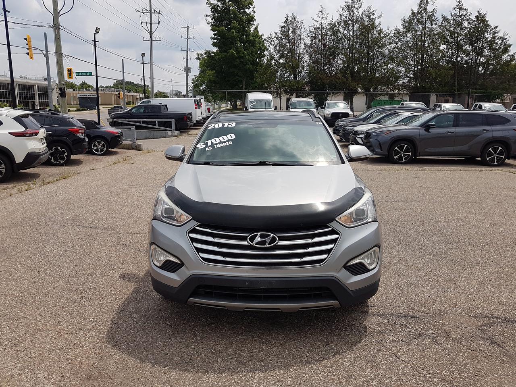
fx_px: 388
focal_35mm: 26
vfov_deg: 53.1
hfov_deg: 67.3
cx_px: 258
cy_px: 194
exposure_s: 1/2720
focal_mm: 4.2
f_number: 1.7
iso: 40
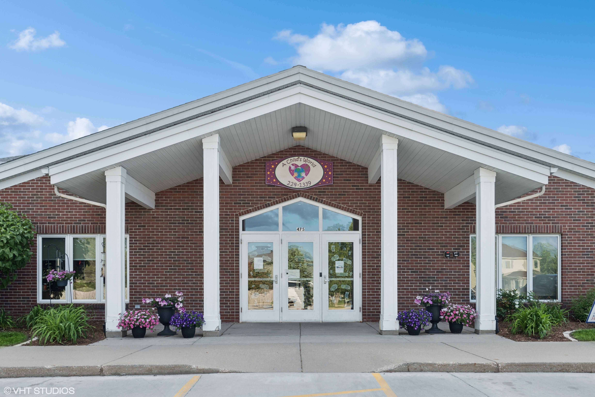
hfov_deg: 61.9
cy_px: 198
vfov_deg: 43.6
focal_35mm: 30
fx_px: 496
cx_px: 298
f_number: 11
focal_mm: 20
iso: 100
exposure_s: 1/15
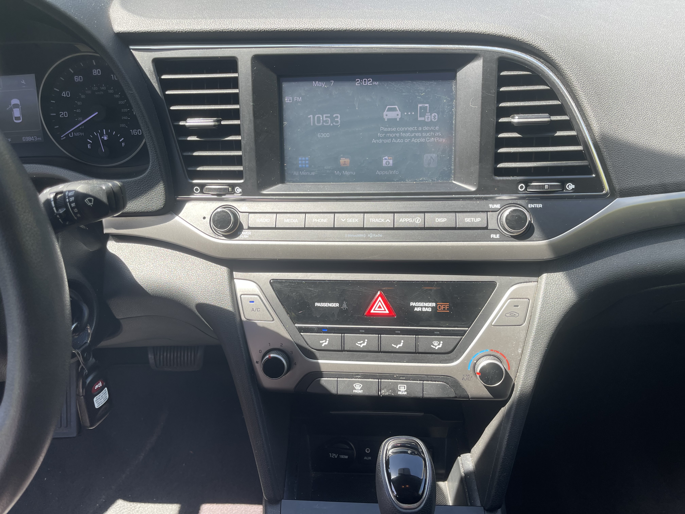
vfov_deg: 54.9
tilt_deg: -25.0
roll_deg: +0.4
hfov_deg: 69.4
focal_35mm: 25
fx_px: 495
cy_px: 257
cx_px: 342
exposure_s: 1/312
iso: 32
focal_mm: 5.1
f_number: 1.6
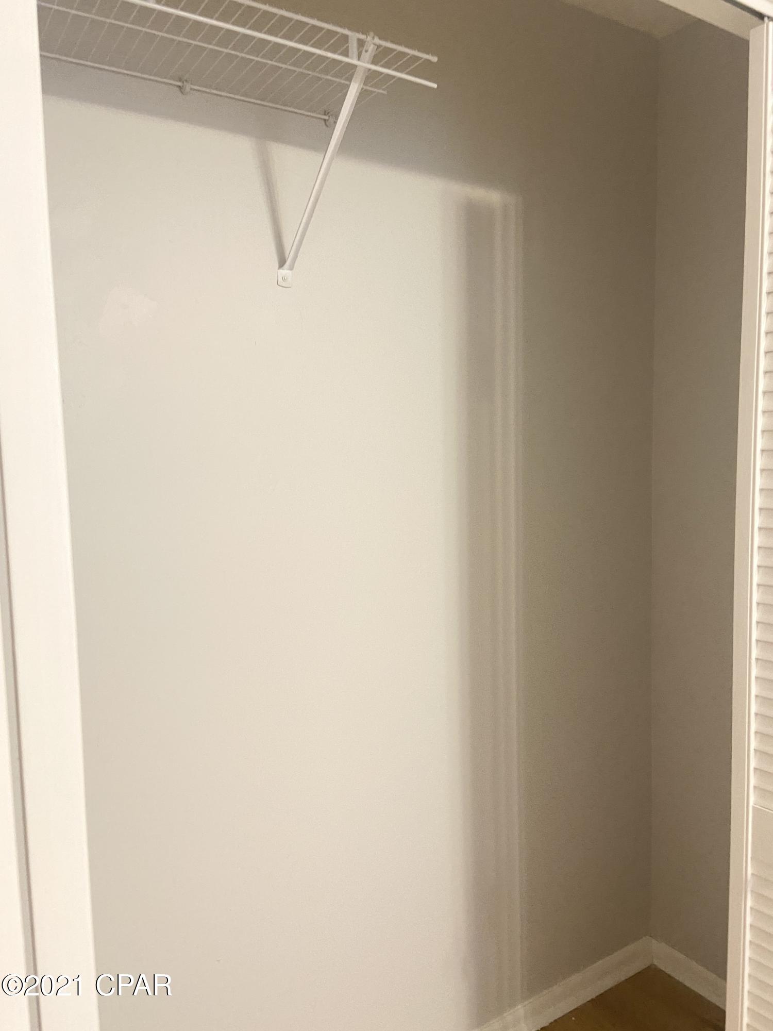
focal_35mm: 26
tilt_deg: -5.0
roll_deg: +1.5
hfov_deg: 53.1
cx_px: 386
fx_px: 774
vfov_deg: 67.3
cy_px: 516
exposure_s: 1/60
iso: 250
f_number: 1.8
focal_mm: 4.25
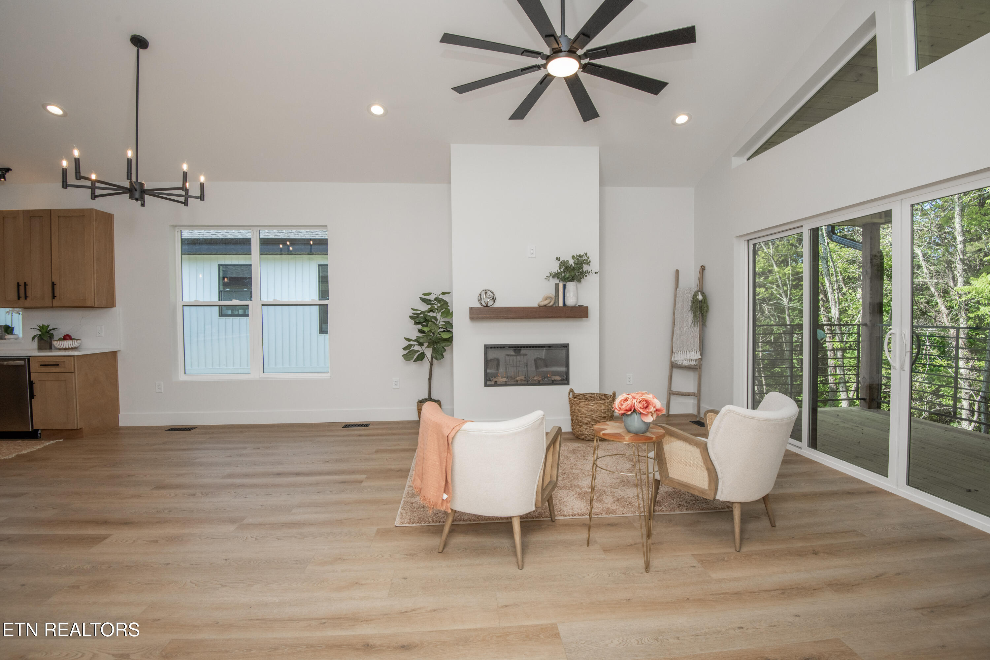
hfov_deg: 96.7
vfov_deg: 73.7
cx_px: 495
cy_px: 330
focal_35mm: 16
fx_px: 440
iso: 400
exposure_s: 1/250
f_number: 9
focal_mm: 16
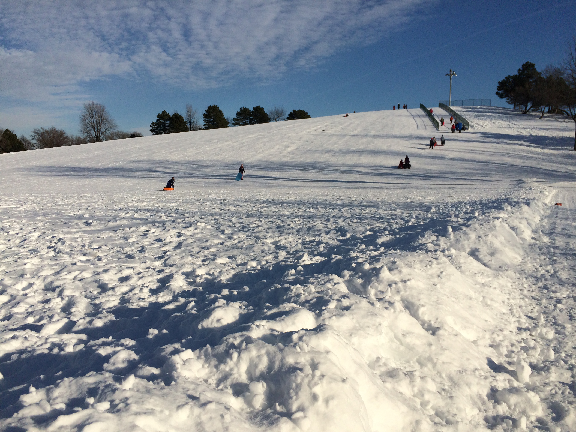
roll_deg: +0.8
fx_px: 483
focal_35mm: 29
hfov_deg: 61.7
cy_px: 216
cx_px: 288
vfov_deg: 48.2
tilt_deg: -6.1
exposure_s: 1/8264
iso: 40
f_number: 2.2
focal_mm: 4.15
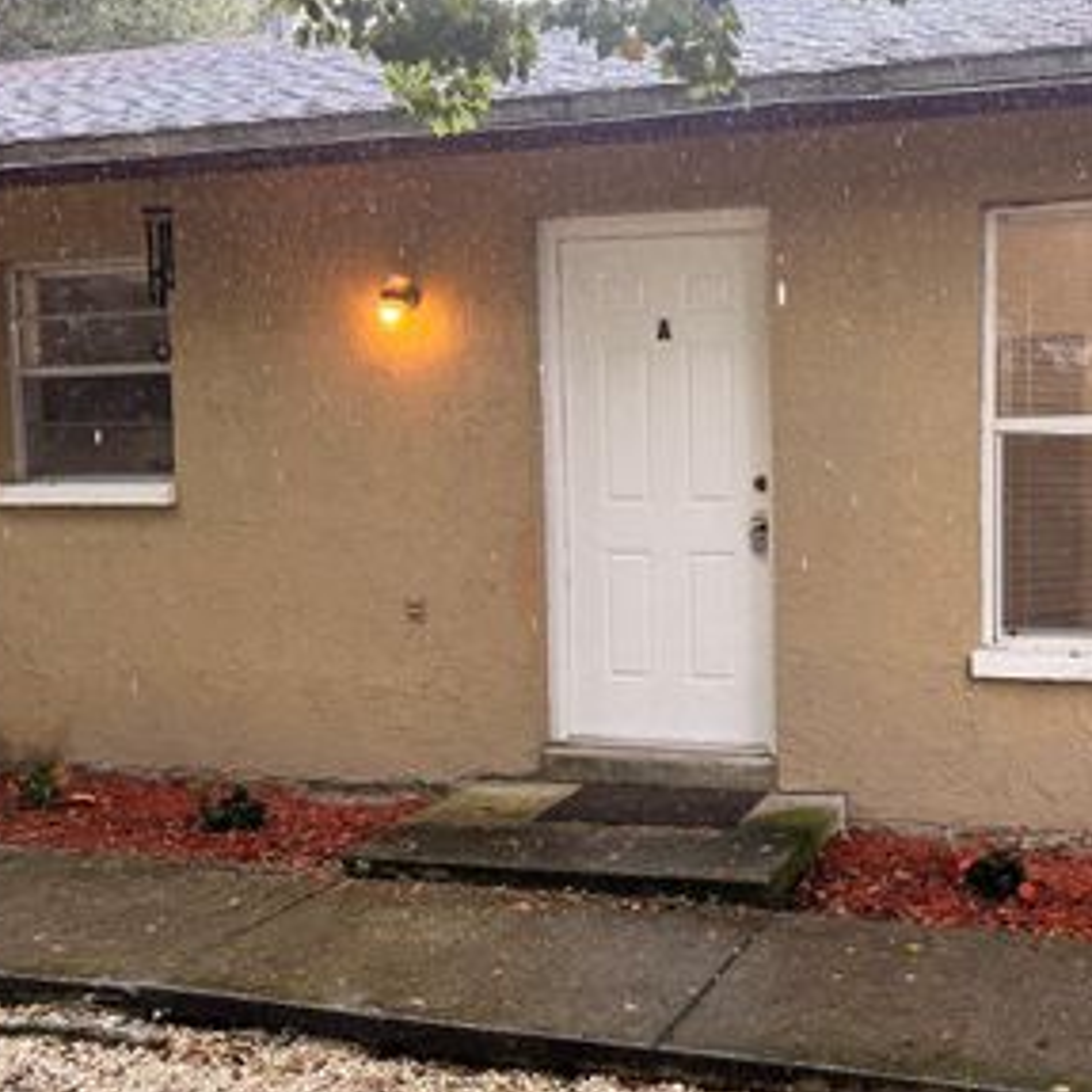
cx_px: 833
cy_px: 561
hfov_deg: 43.3
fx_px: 1321
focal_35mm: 37
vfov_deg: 44.9
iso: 125
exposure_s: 1/130
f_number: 1.78
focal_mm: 6.76
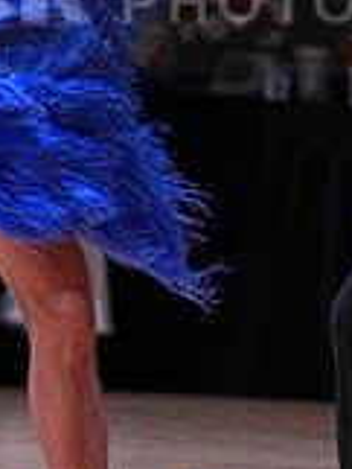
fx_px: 7420
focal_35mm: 548
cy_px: -20
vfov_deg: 3.6
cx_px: 298
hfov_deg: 2.7
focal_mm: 158
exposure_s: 1/400
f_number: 4
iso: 1000
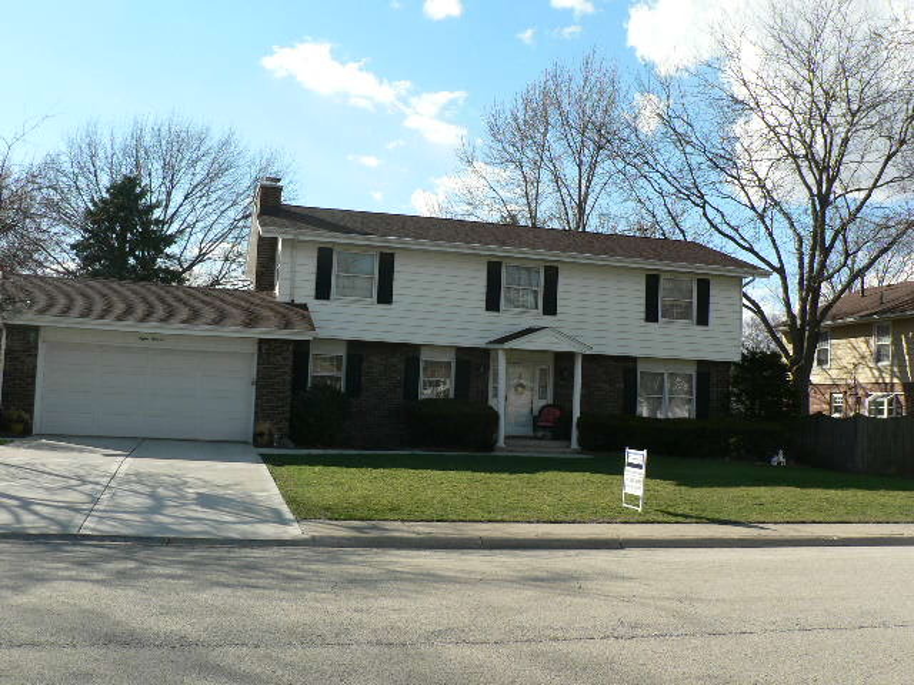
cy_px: 342
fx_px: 951
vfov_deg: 39.7
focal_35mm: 36
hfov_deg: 51.4
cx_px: 457
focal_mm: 6
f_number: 4
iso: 80
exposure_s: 1/400
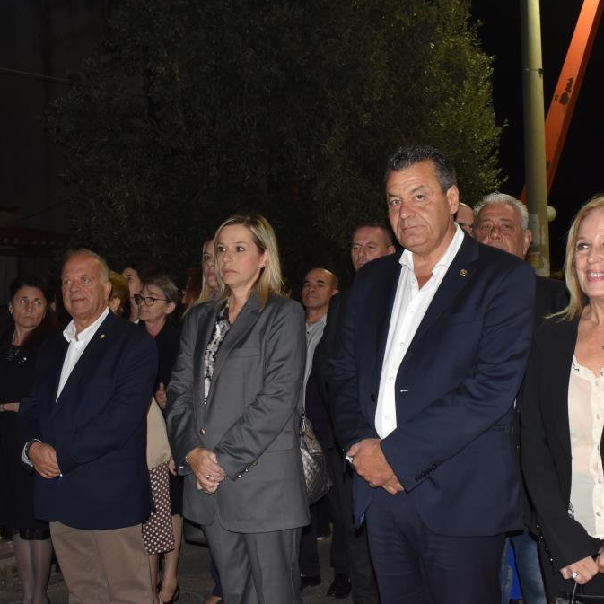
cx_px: 343
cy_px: 303
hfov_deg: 37.8
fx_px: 881
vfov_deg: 37.8
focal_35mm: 45
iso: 800
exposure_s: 1/30
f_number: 5.6
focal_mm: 23
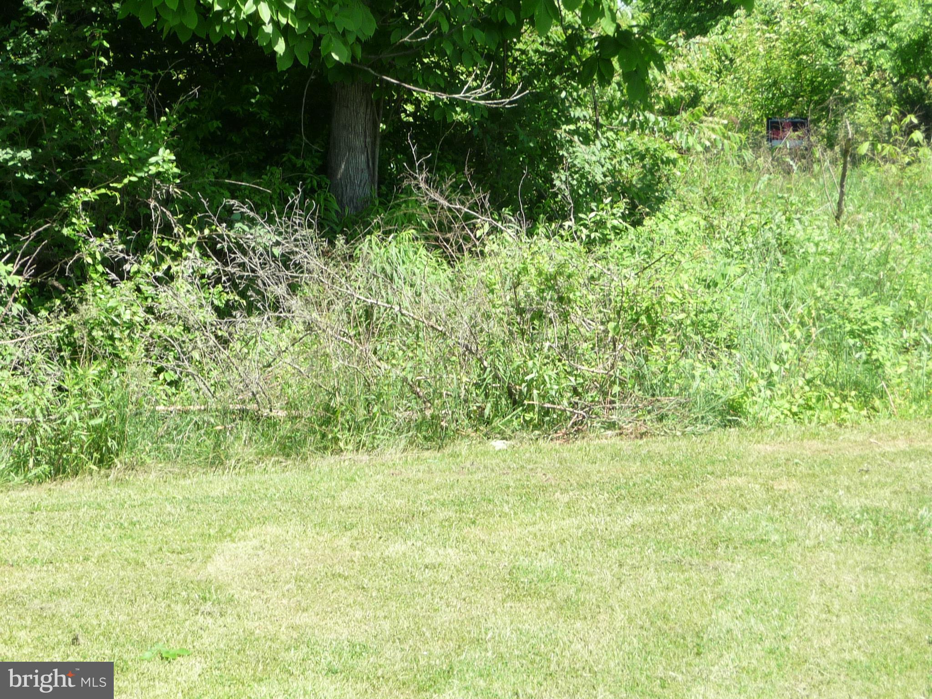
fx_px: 4442
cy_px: 350
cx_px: 466
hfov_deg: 12.0
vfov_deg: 9.0
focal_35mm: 165
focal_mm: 21.8
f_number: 4.7
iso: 100
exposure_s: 1/160
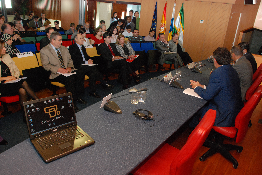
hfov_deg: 61.9
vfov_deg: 43.7
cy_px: 88
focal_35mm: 30
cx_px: 131
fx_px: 219
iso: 1250
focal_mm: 20
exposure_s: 1/60
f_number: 8
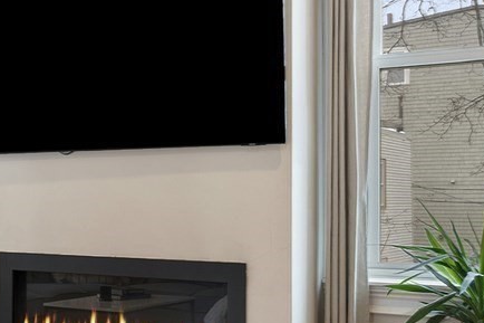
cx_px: -143
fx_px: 887
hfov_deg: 26.1
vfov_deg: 20.6
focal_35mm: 66
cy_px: 188
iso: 100
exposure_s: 1/80
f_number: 8
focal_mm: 14
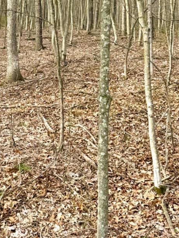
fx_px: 399
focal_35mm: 58
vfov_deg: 32.6
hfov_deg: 23.2
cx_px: -35
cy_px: 60
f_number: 1.78
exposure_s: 1/796
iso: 80
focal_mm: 6.76
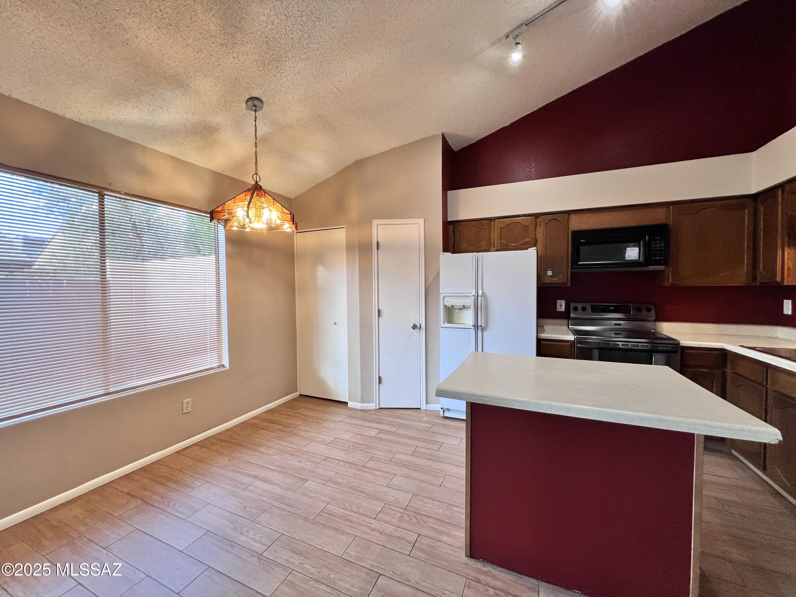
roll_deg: +0.8
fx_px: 299
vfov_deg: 89.9
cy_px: 298
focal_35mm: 13
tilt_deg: -1.7
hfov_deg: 106.2
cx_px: 398
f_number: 1.8
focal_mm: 1.57
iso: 160
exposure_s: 1/120
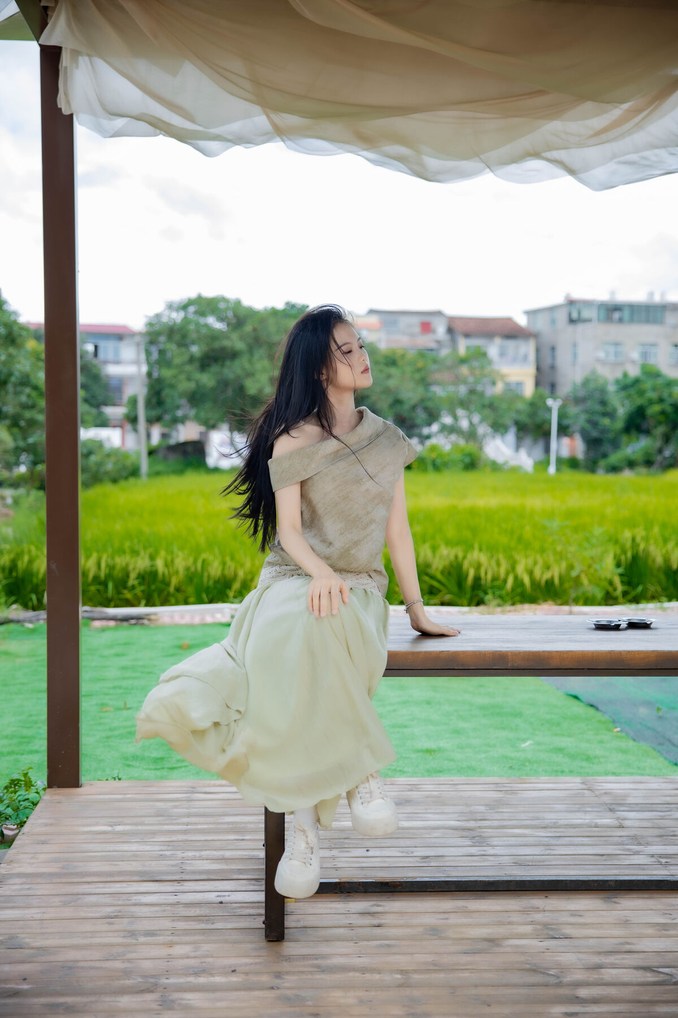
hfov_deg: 27.0
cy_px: 509
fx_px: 1412
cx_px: 339
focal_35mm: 50
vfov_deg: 39.6
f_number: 2.8
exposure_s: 1/320
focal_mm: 50
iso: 100
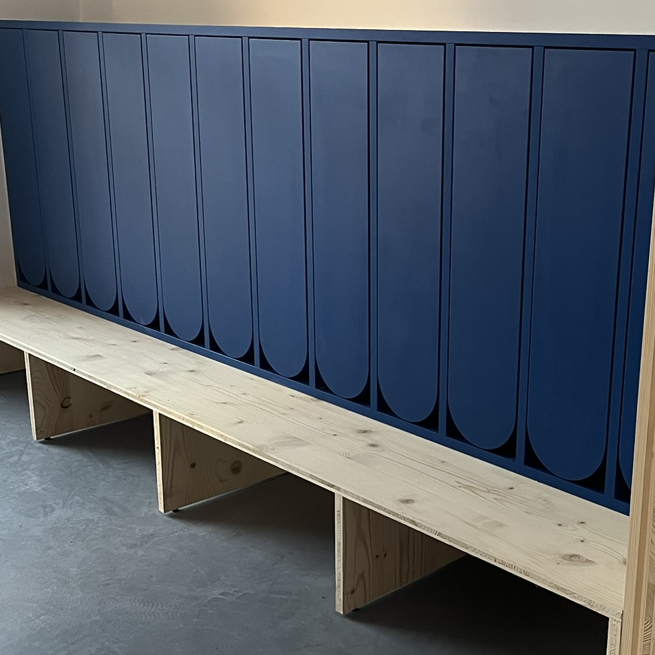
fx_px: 1028
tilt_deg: -16.8
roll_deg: -1.9
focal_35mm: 48
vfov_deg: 35.3
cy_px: 363
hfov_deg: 34.7
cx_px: 477
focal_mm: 5.1
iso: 500
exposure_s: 1/50
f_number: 1.6
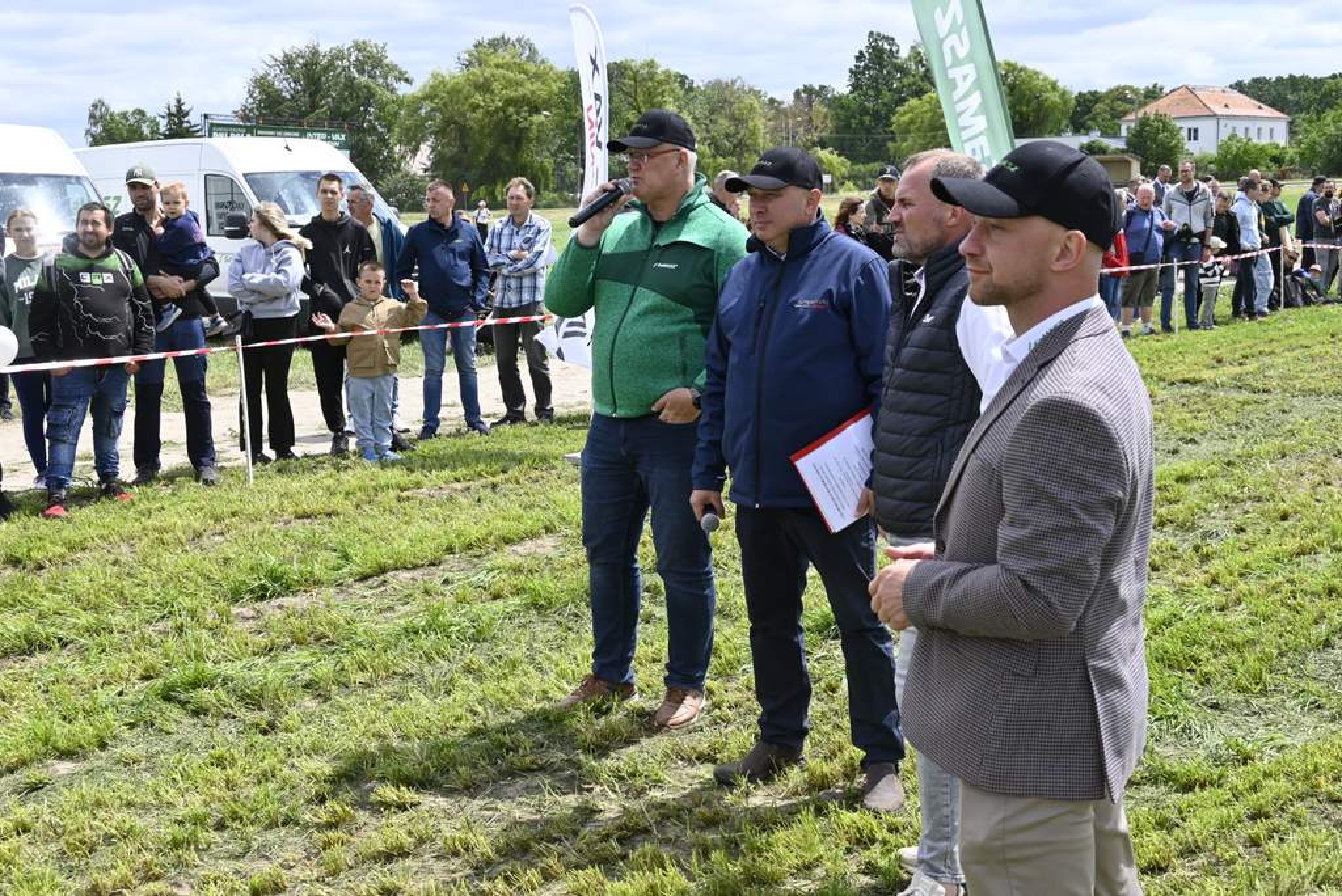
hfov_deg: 44.5
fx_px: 1641
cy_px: 448
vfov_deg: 30.6
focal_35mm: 44
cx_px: 671
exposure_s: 1/400
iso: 250
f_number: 10
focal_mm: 44
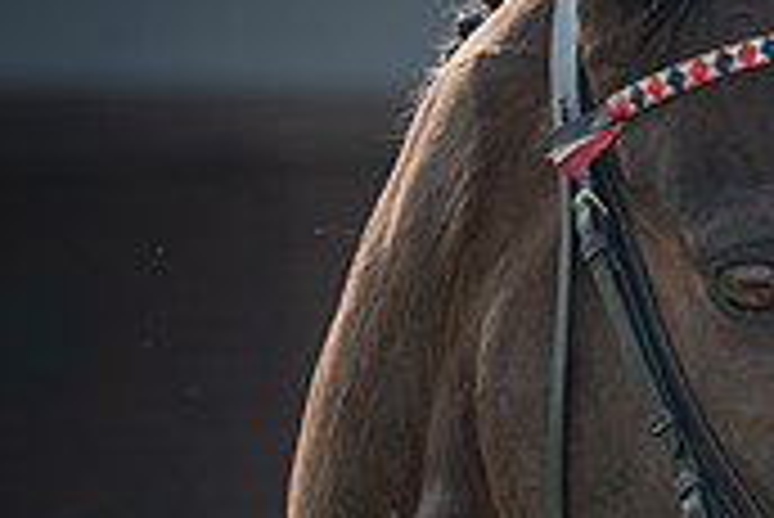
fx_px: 13814
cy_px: 354
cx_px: 1222
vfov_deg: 2.1
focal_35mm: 642
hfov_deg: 3.2
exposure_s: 1/400
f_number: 4
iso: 80
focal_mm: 135
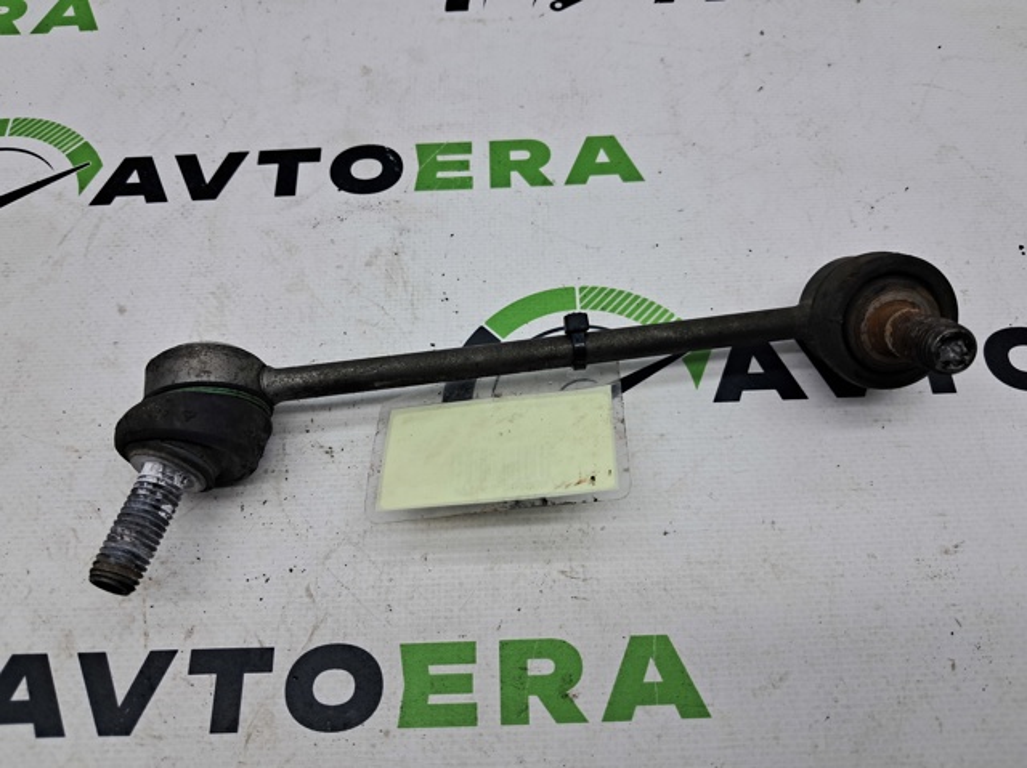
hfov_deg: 65.4
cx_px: 514
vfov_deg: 51.3
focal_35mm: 27
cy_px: 384
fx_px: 800
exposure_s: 1/100
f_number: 1.8
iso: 50
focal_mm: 4
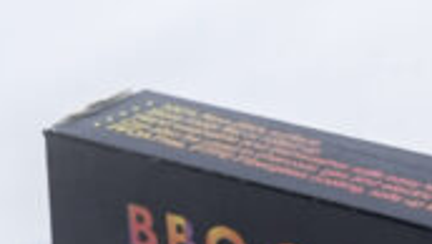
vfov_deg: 4.6
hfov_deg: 8.0
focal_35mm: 264
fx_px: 3026
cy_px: 244
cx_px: 653
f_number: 9
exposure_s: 1/200
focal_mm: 62
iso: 3200
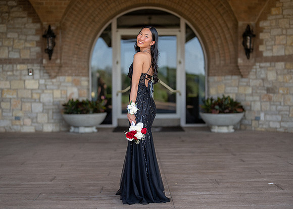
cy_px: 103
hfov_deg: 35.3
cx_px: 148
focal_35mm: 55
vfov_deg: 25.6
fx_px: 460
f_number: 1.2
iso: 160
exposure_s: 1/2000
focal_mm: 50
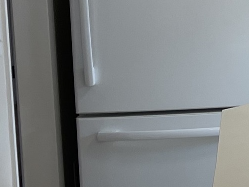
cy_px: 70
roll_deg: +0.1
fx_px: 1107
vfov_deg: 9.6
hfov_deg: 11.4
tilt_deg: -9.3
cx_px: 525
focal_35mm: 154
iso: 40
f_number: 1.6
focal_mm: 5.1
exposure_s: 1/120
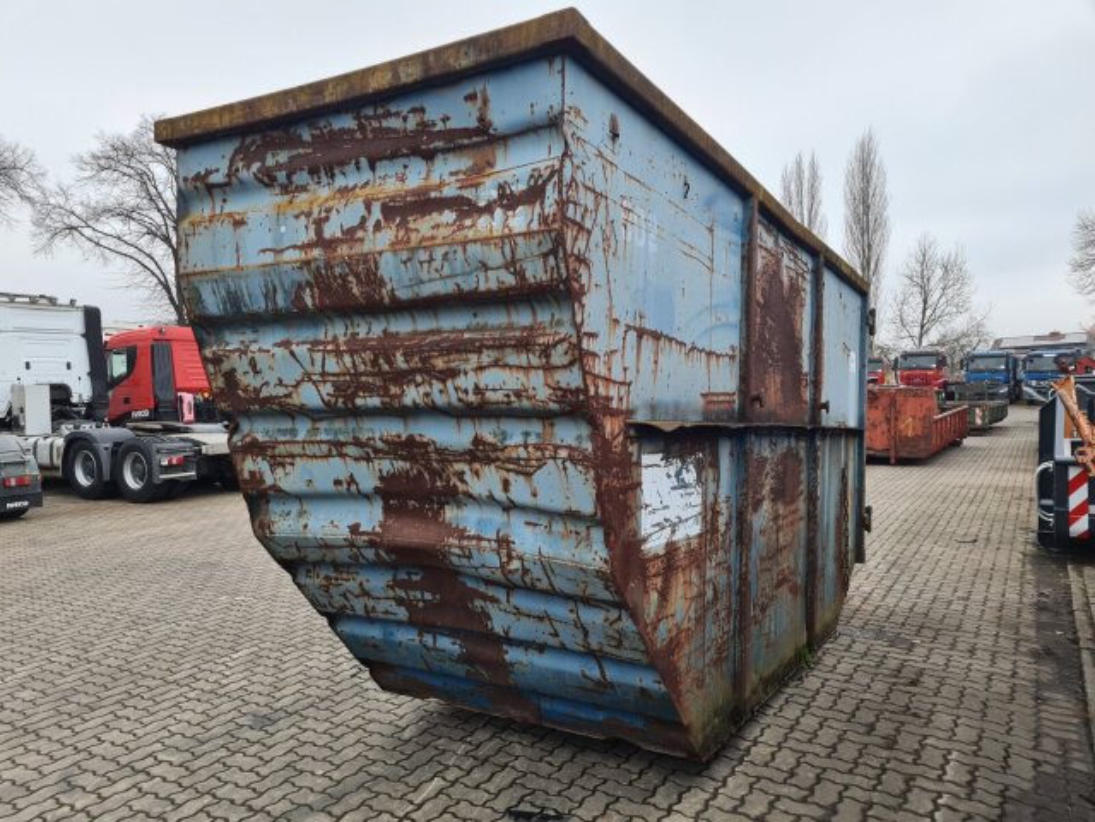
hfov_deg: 67.3
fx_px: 822
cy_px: 411
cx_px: 548
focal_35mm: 26
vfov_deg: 53.1
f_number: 1.8
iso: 64
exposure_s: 1/50
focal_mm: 5.4
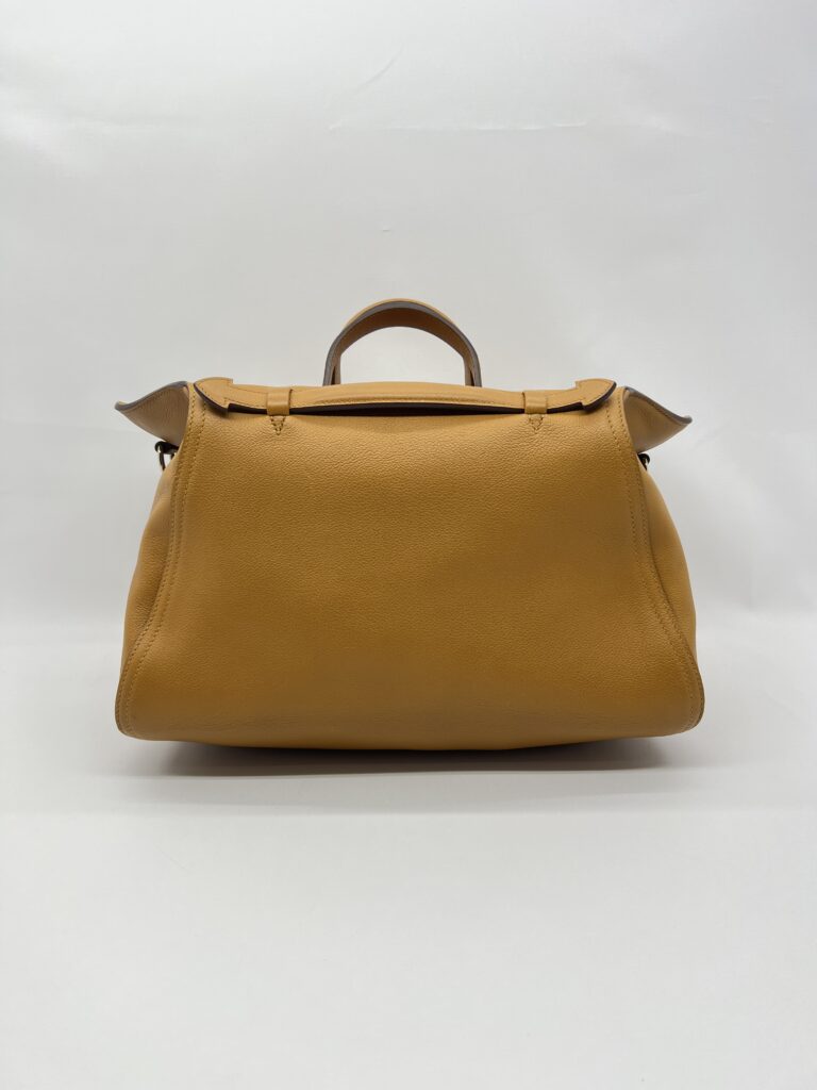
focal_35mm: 26
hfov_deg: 53.1
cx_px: 408
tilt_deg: -13.1
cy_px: 545
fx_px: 818
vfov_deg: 67.3
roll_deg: +0.8
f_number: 1.5
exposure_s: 1/105
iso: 32
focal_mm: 5.7
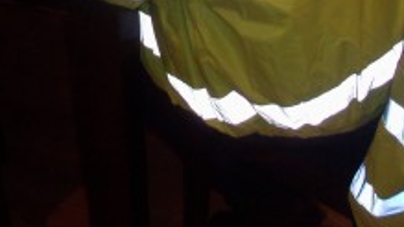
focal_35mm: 89
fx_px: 953
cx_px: 197
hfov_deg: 23.9
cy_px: -98
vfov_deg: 13.0
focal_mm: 6.3
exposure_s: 1/30
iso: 100
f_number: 3
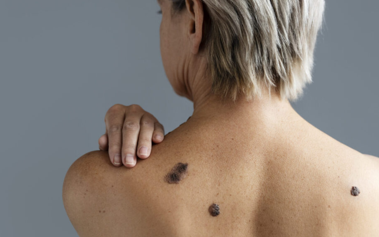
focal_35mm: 47
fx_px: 485
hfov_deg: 42.6
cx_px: 198
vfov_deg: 27.4
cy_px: 96
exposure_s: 1/200
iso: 800
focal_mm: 41
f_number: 2.8
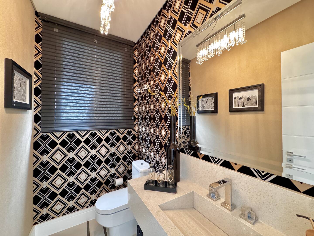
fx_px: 127
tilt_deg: -1.0
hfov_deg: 102.1
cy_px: 118
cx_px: 157
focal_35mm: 14
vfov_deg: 85.7
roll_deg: -0.5
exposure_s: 1/60
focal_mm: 2.22
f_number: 2.2
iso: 800
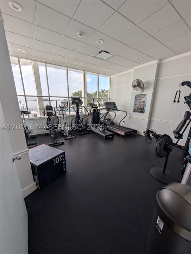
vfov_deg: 110.4
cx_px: 96
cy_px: 127
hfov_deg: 94.7
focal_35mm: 12
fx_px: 88
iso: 47
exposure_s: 1/172
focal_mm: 2.02
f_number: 1.7
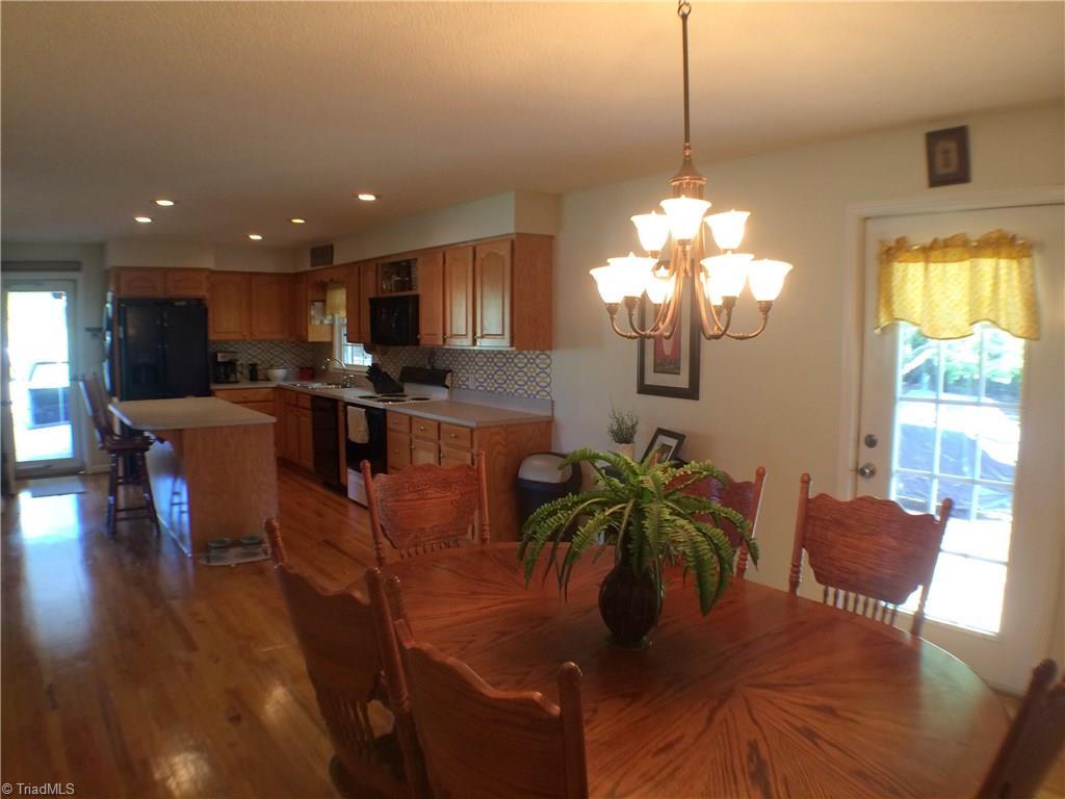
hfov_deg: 60.0
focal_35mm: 30
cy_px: 400
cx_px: 532
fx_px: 923
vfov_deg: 46.8
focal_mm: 4.12
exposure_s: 1/30
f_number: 2.2
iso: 80
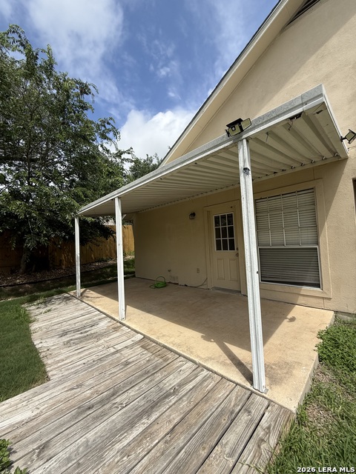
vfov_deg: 102.1
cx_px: 178
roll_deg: +1.0
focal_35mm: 14
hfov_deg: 85.7
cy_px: 237
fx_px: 192
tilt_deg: +4.6
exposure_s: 1/1961
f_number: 2.2
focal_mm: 2.22
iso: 50
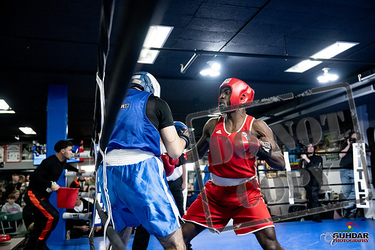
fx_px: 354
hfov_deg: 55.8
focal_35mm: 34
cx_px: 188
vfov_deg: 38.9
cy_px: 125
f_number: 2.8
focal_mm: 34
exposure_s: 1/1000
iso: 10000
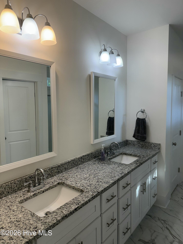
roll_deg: +1.4
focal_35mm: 24
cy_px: 122
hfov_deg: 56.8
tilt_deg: -6.1
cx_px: 92
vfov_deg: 71.6
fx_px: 169
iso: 100
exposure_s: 1/255
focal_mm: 6.76
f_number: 1.78
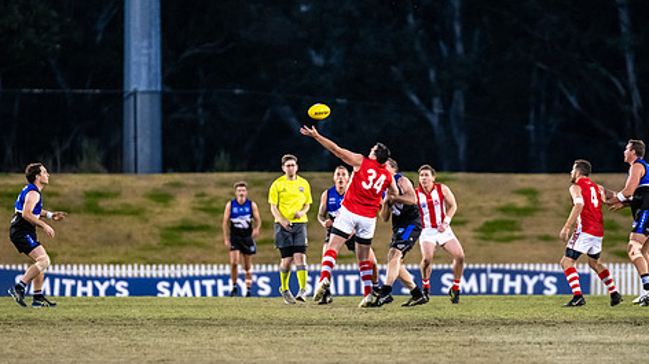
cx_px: 361
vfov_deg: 3.2
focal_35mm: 378
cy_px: 199
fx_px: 6502
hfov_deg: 5.7
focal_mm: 240
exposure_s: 1/1250
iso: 8000
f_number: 2.8
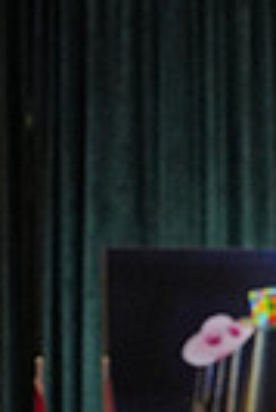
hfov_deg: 2.8
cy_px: 787
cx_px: 358
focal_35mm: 492
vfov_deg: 4.1
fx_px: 5643
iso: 2500
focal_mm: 113
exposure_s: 1/400
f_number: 4.5
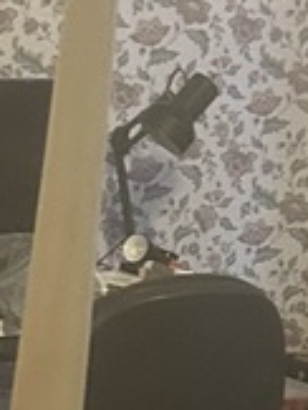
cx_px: 313
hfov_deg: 8.6
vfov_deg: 11.3
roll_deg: -2.9
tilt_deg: -11.3
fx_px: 2047
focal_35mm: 173
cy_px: 372
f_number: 1.5
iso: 500
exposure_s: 1/40
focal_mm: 5.7
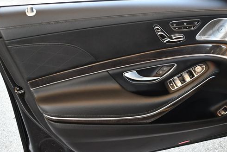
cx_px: 130
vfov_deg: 28.7
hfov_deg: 41.8
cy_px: 71
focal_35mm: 47
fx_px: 297
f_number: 3.5
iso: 800
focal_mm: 18
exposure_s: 1/250
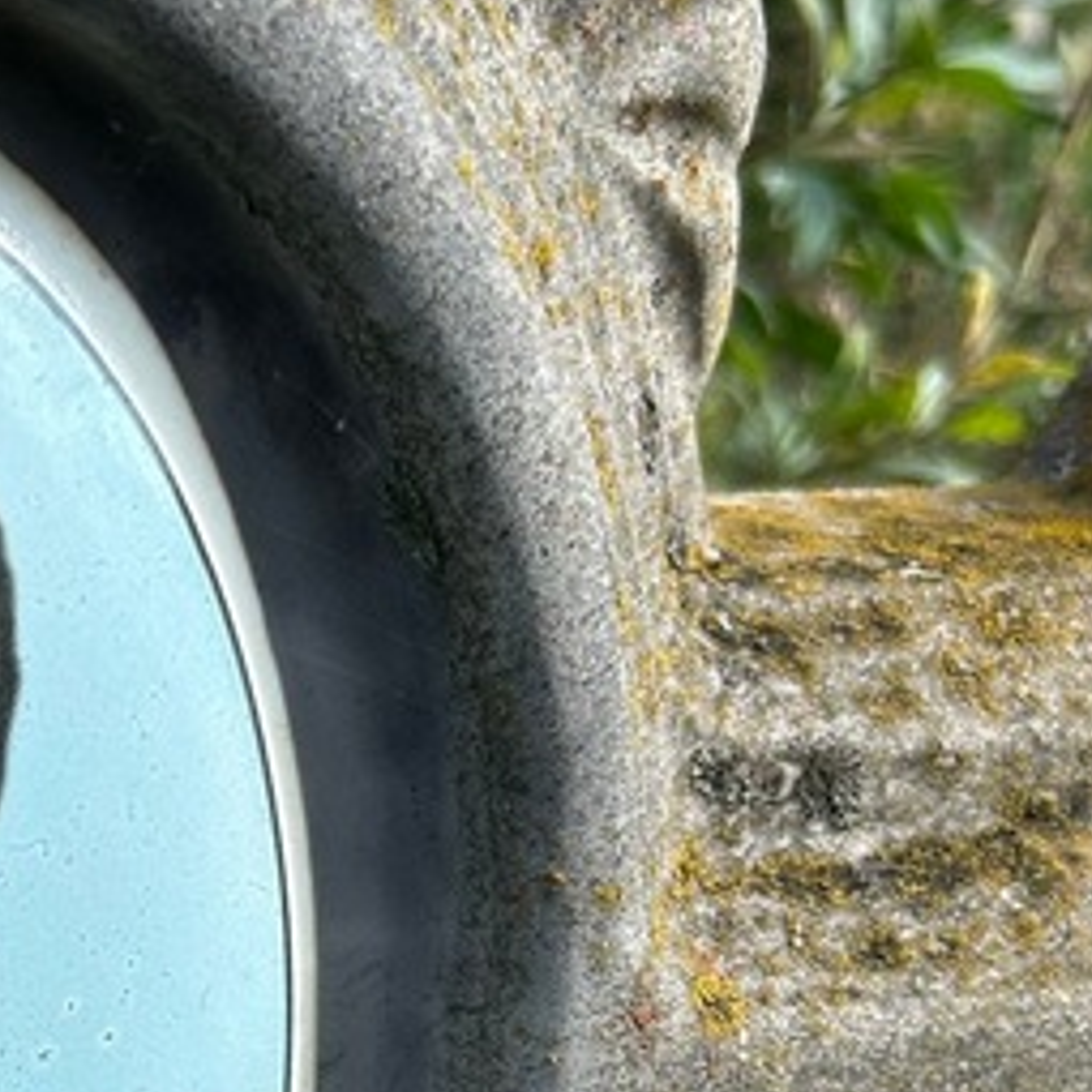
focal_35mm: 72
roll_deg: +2.8
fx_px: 2570
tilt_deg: -22.7
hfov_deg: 22.1
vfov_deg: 22.6
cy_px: 1212
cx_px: -240
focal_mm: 5.7
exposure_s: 1/2045
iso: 50
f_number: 1.5
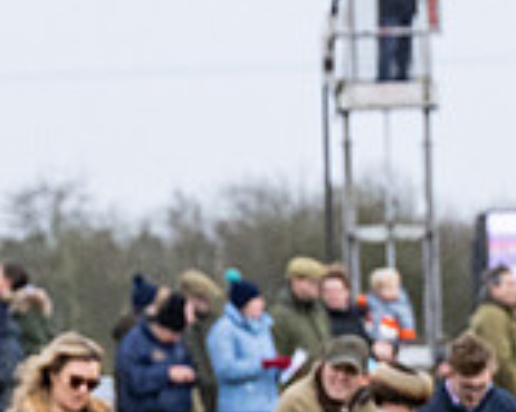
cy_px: 583
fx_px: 11889
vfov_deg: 2.0
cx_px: 630
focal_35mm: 779
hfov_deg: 2.5
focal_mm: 89
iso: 800
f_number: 4
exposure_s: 1/1600
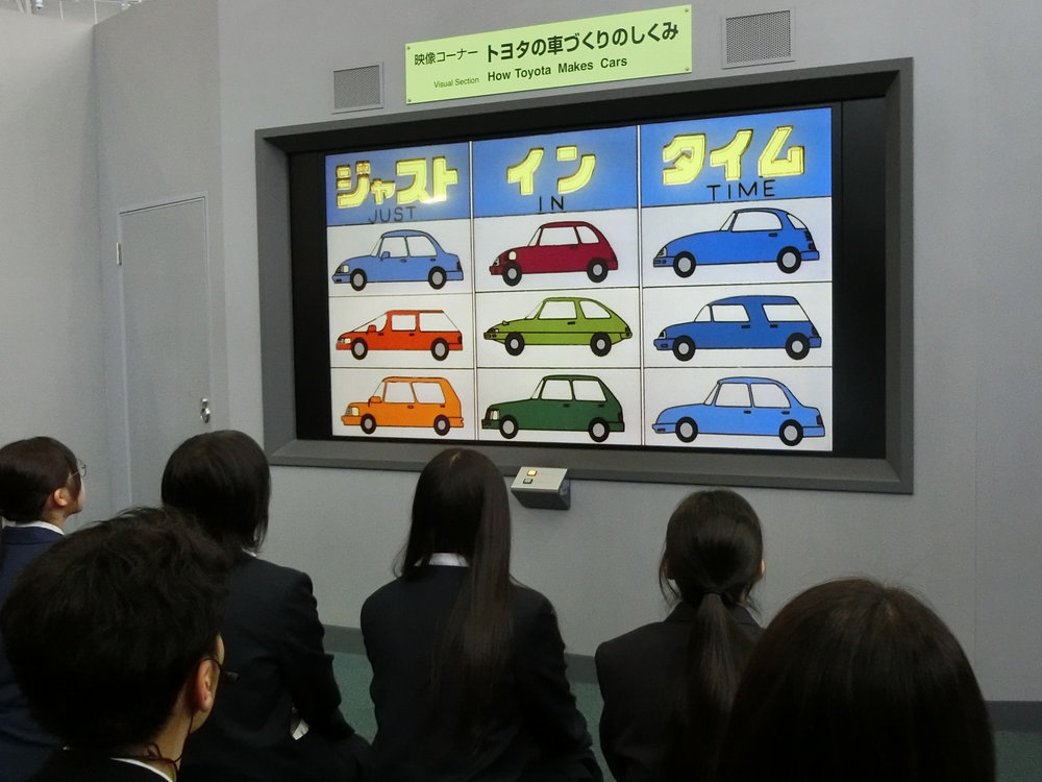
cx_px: 521
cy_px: 391
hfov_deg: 47.9
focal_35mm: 39
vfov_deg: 36.8
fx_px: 1174
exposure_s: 1/125
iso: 800
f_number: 4.1
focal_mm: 6.9
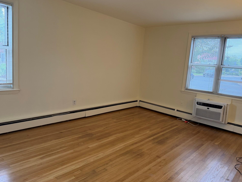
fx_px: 182
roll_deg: -3.9
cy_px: 91
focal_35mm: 26
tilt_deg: -5.8
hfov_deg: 67.2
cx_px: 128
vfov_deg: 53.1
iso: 250
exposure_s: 1/120
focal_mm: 6.76
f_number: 1.78
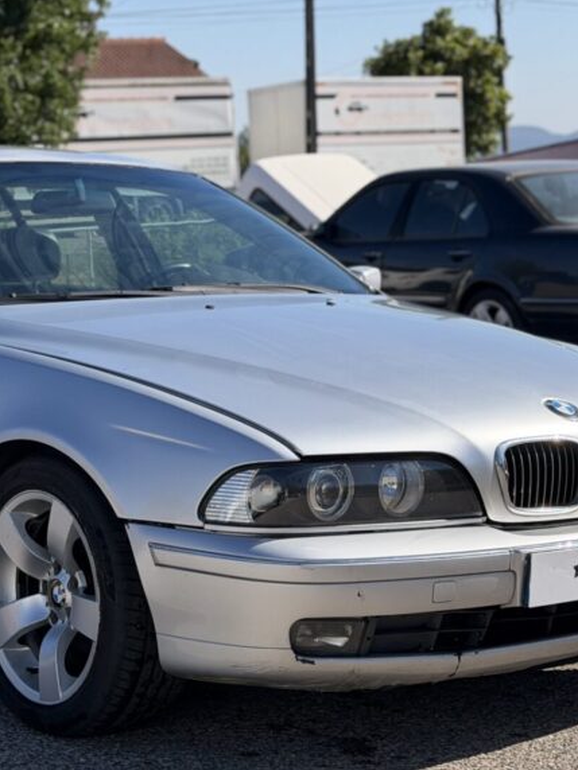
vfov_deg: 22.8
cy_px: 384
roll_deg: +1.7
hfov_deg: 17.1
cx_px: 128
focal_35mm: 86
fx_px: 1915
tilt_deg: -6.6
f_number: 1.78
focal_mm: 6.76
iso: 64
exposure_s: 1/4587
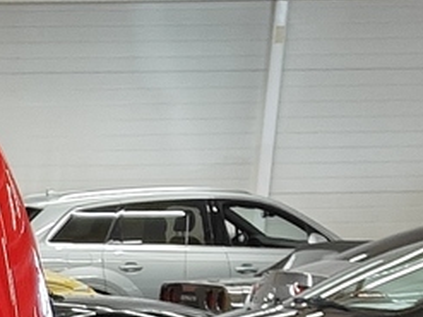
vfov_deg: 7.8
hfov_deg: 9.6
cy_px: 805
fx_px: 2137
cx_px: -697
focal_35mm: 175
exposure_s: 1/50
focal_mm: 5.59
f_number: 1.8
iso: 100
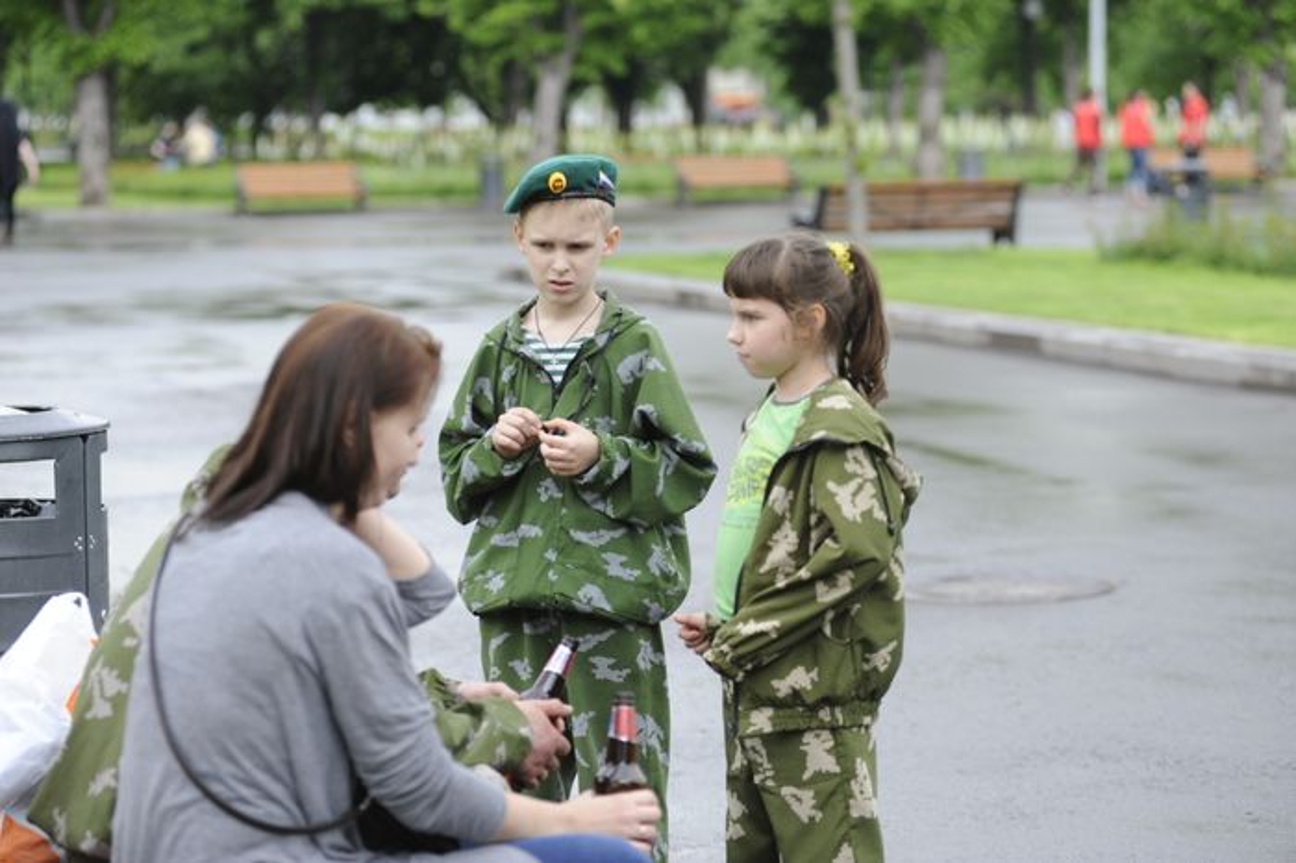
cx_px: 648
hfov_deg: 20.4
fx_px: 3598
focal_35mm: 100
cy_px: 432
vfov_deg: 13.7
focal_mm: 100
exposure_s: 1/400
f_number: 4
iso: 400
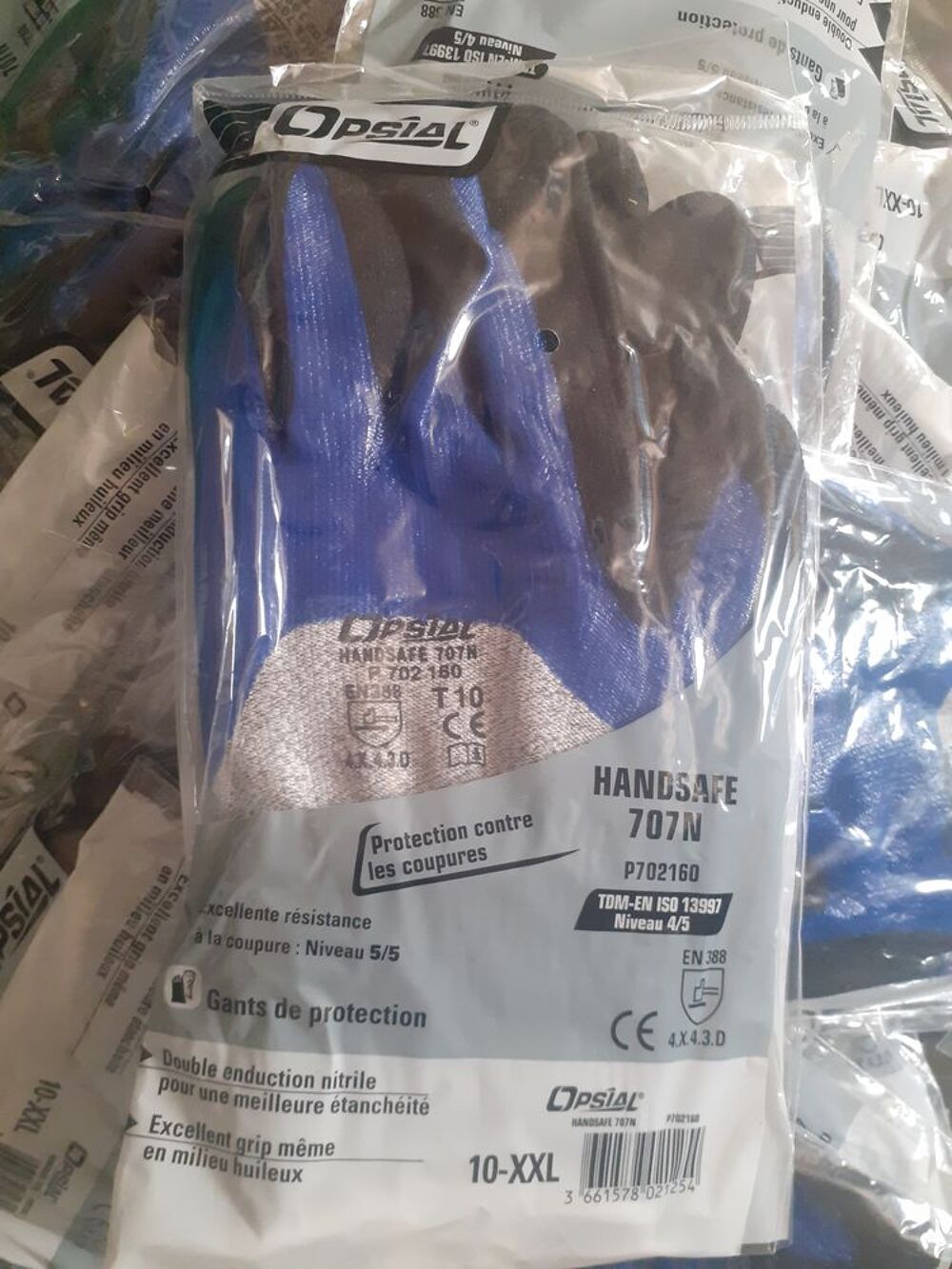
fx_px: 990
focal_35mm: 27
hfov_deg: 51.4
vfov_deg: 65.3
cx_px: 476
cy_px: 634
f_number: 1.9
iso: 250
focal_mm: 3.6
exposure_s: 1/25
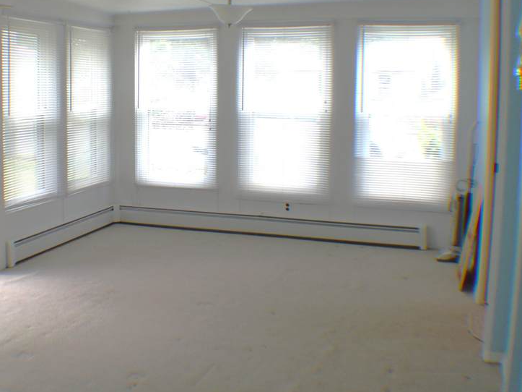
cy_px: 125
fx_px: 769
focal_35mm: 51
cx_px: 173
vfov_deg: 28.3
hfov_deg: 37.1
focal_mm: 20
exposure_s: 1/125
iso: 400
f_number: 5.6
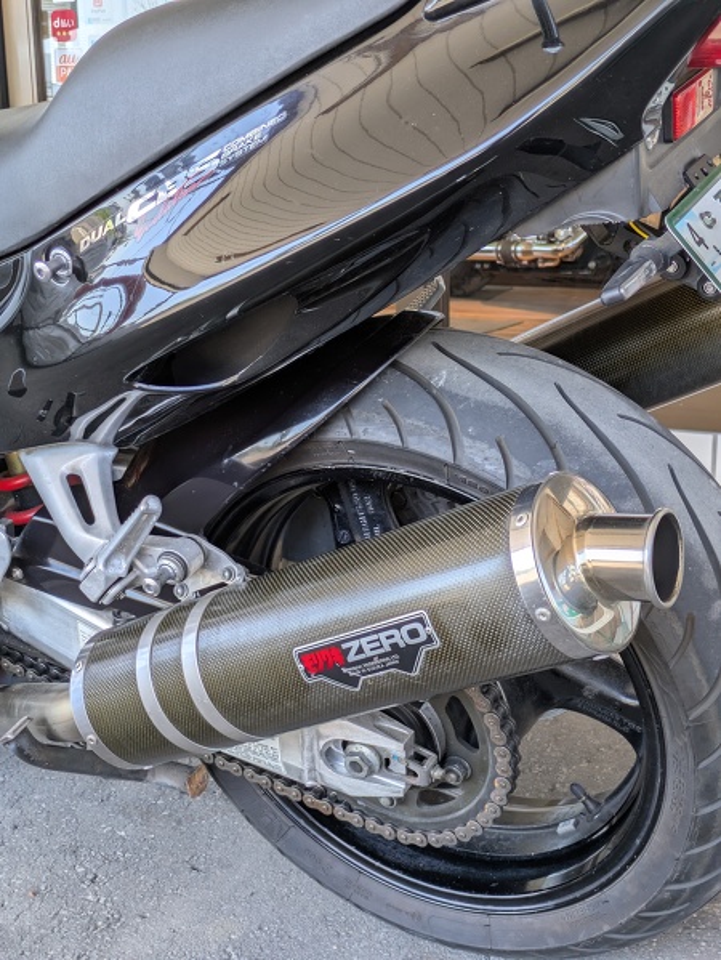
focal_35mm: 51
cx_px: 360
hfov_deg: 28.6
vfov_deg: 37.5
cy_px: 480
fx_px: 1415
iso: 52
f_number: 1.89
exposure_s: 1/180
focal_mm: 5.43
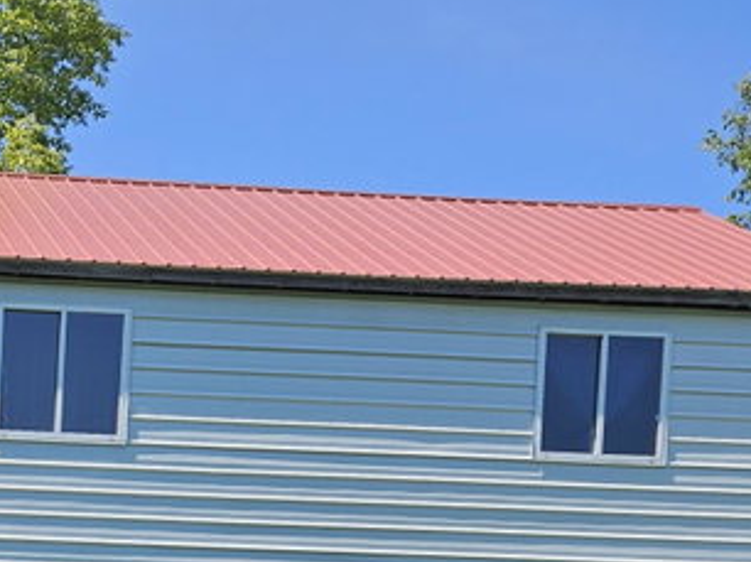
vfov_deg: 17.1
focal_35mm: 77
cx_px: -221
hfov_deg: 22.7
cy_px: 864
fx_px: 1669
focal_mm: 5.4
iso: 32
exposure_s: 1/1690
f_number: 1.8
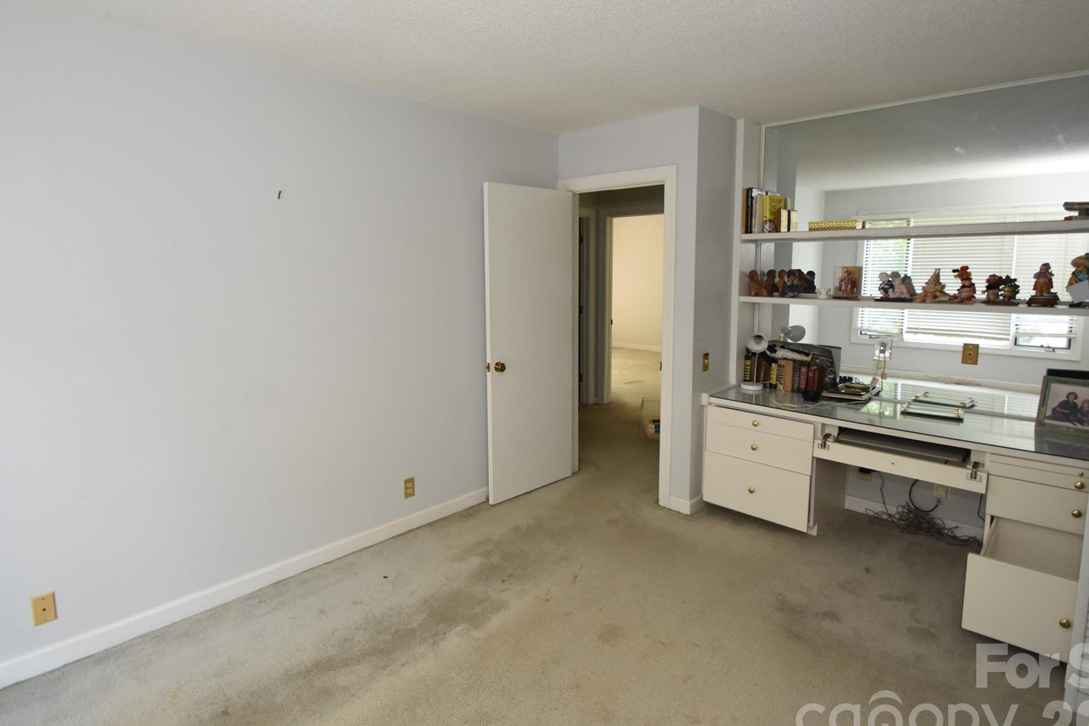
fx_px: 544
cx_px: 526
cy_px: 333
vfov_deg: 67.3
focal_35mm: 18
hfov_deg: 90.0
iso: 1400
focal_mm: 10
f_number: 4
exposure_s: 1/60
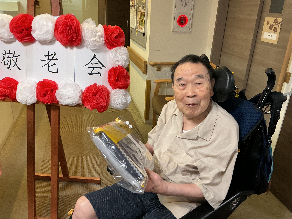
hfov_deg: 61.7
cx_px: 146
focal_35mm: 29
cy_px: 110
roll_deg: -3.2
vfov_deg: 48.2
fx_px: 245
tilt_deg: -22.8
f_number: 1.8
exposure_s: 1/50
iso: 125
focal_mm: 3
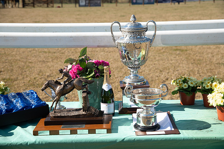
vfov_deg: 20.9
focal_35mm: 65
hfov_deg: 31.0
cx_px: 112
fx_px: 404
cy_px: 74
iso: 64
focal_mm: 65
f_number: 5
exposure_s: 1/200
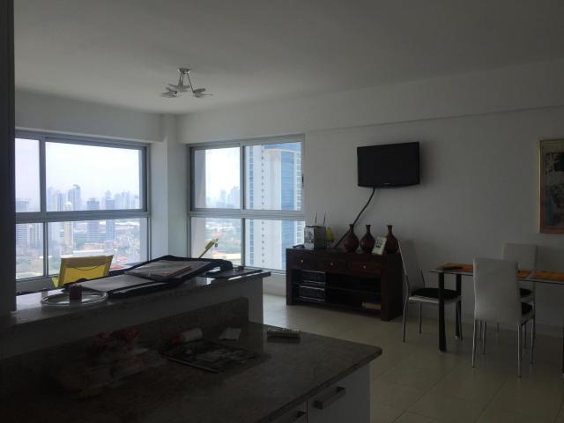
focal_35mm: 29
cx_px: 282
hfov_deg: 61.7
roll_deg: -0.5
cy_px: 212
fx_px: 472
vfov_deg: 48.2
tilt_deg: -1.5
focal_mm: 4.15
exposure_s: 1/425
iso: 32
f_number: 2.2
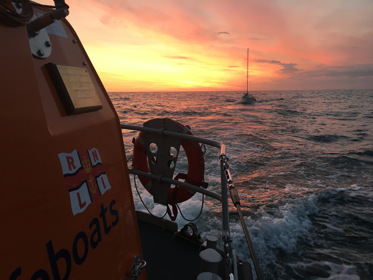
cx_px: 186
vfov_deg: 48.2
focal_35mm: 29
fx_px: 312
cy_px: 140
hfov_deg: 61.7
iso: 50
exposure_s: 1/33
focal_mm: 4.15
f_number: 2.2
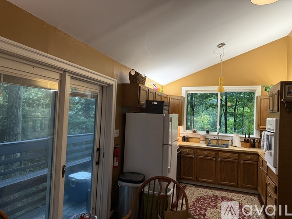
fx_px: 202
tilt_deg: +1.6
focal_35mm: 24
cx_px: 146
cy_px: 110
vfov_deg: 56.8
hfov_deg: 71.6
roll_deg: -1.9
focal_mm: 6.76
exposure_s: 1/60
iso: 200
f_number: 1.78
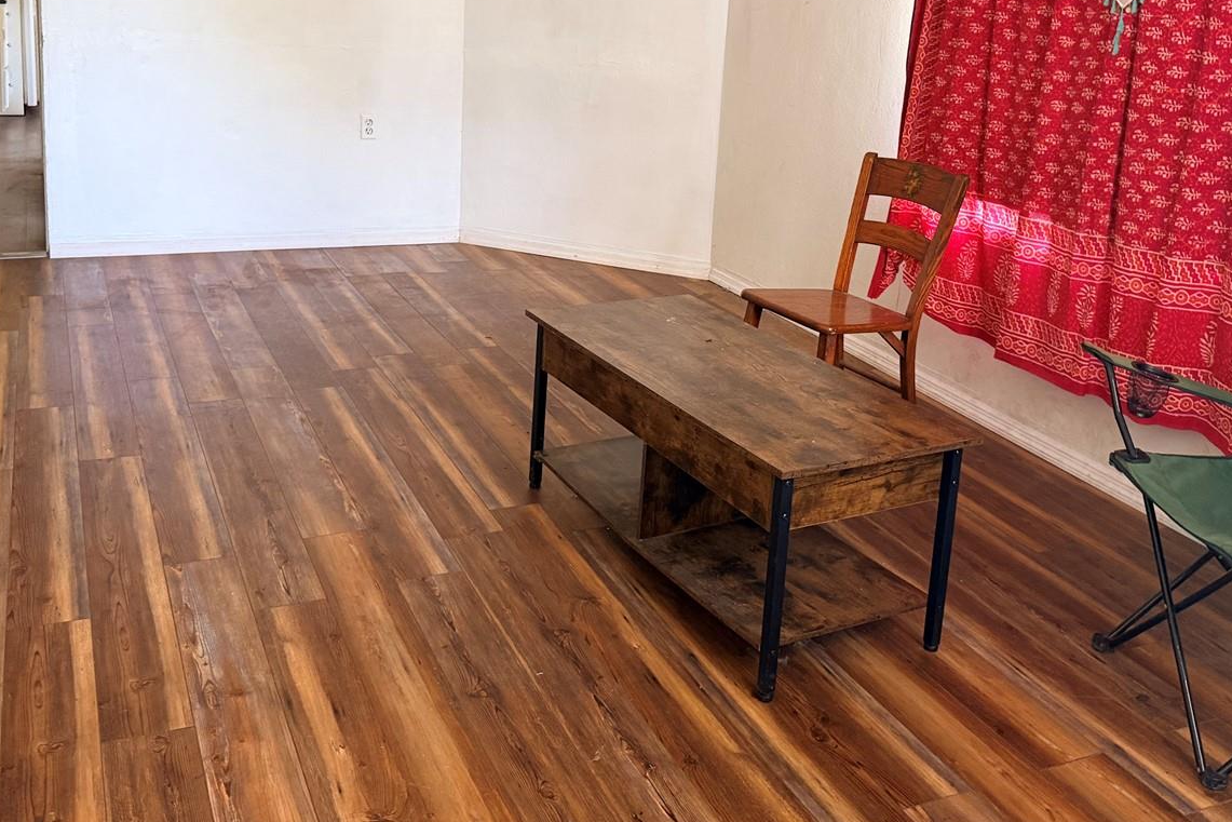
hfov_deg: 54.4
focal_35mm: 35
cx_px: 613
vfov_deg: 37.1
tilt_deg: -9.5
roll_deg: -3.3
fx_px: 1198
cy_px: 217
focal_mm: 6.76
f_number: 1.78
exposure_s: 1/60
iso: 320
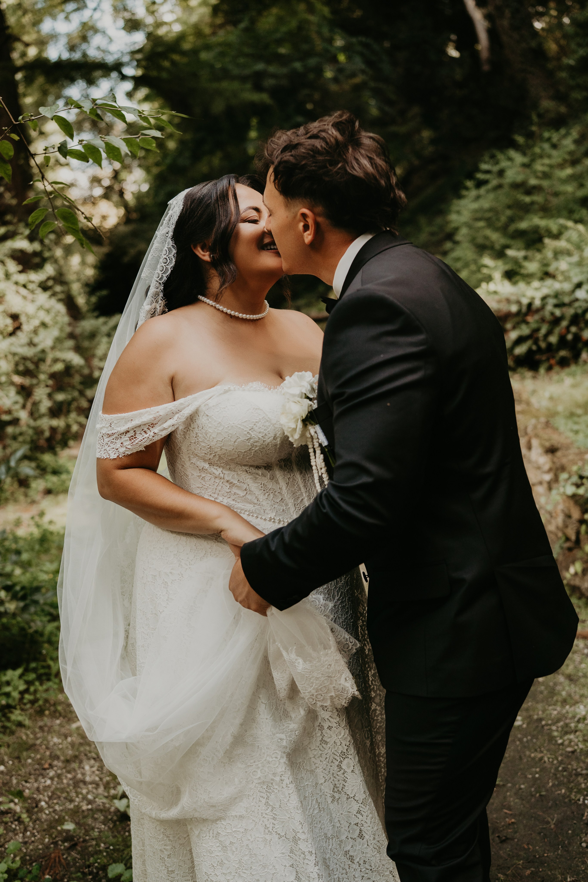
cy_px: 441
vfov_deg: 54.4
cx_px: 294
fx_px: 857
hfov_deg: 37.9
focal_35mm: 35
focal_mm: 35
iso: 640
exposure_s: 1/2000
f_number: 2.2
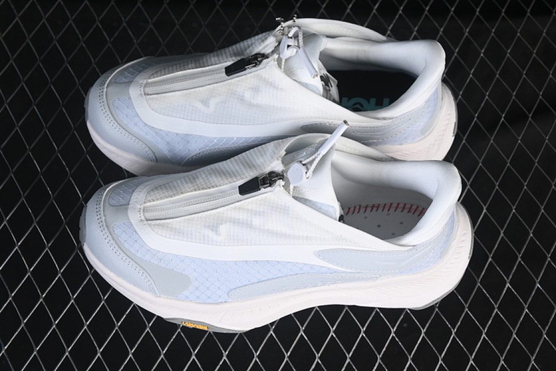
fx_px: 1158
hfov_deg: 27.0
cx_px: 278
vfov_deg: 18.2
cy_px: 186
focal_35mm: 75
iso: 160
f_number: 7.1
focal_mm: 50
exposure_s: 1/80
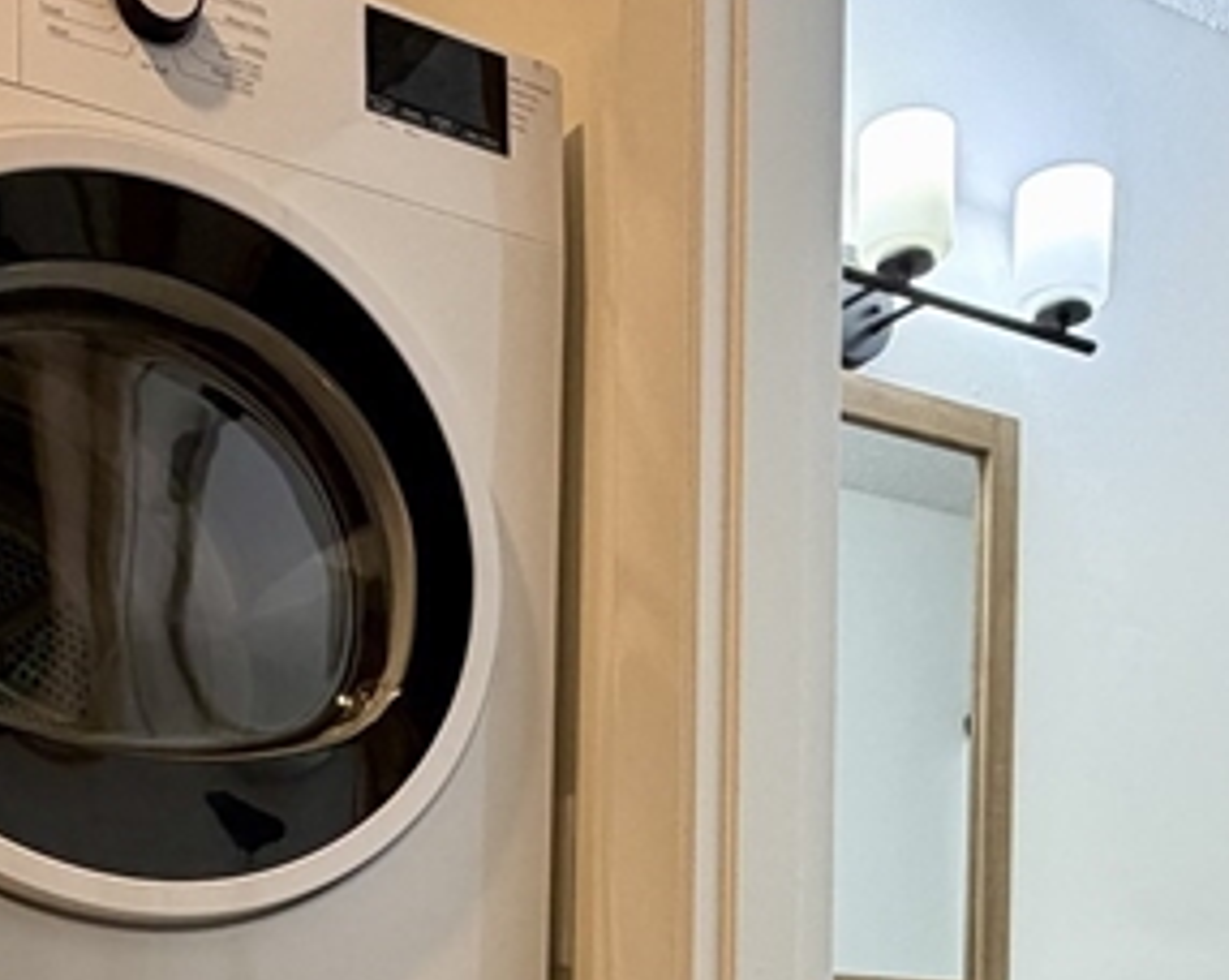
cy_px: 1139
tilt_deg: +0.2
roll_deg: -0.6
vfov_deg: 27.5
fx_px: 1780
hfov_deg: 37.6
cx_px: 395
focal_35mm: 49
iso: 160
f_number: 2.2
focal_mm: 2.22
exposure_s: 1/60
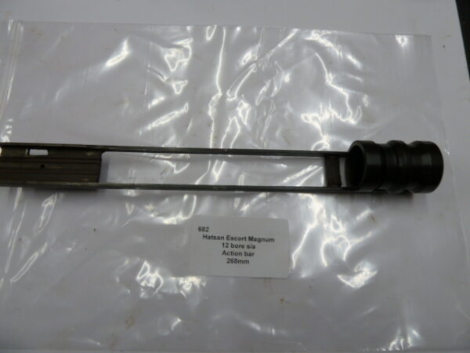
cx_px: 235
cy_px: 176
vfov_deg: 54.9
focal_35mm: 25
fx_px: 339
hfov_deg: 69.4
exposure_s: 1/30
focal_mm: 4.1
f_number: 3.3
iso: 100
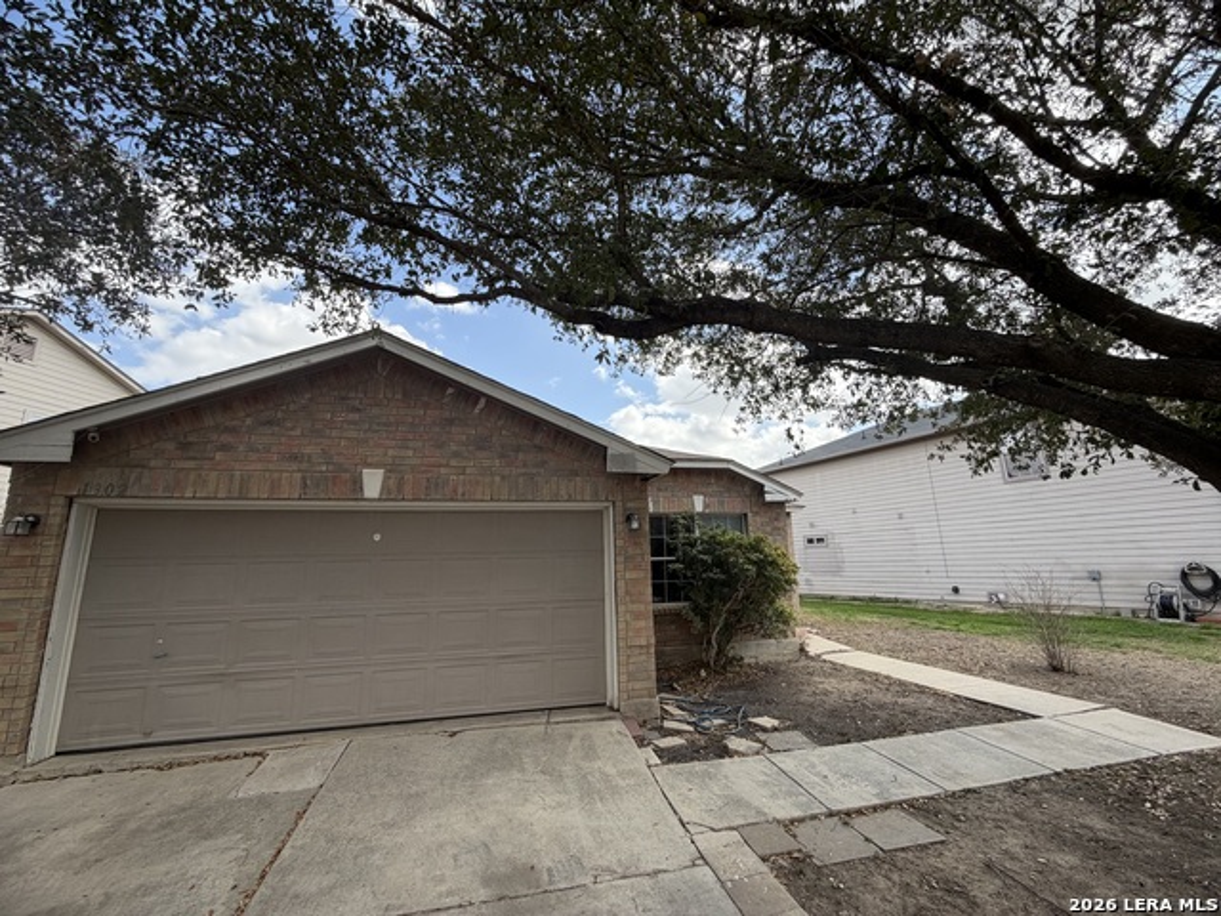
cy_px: 458
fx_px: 494
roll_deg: +3.0
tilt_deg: +10.0
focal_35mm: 14
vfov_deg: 85.7
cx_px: 610
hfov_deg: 102.1
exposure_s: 1/502
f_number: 2.2
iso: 40
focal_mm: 2.22
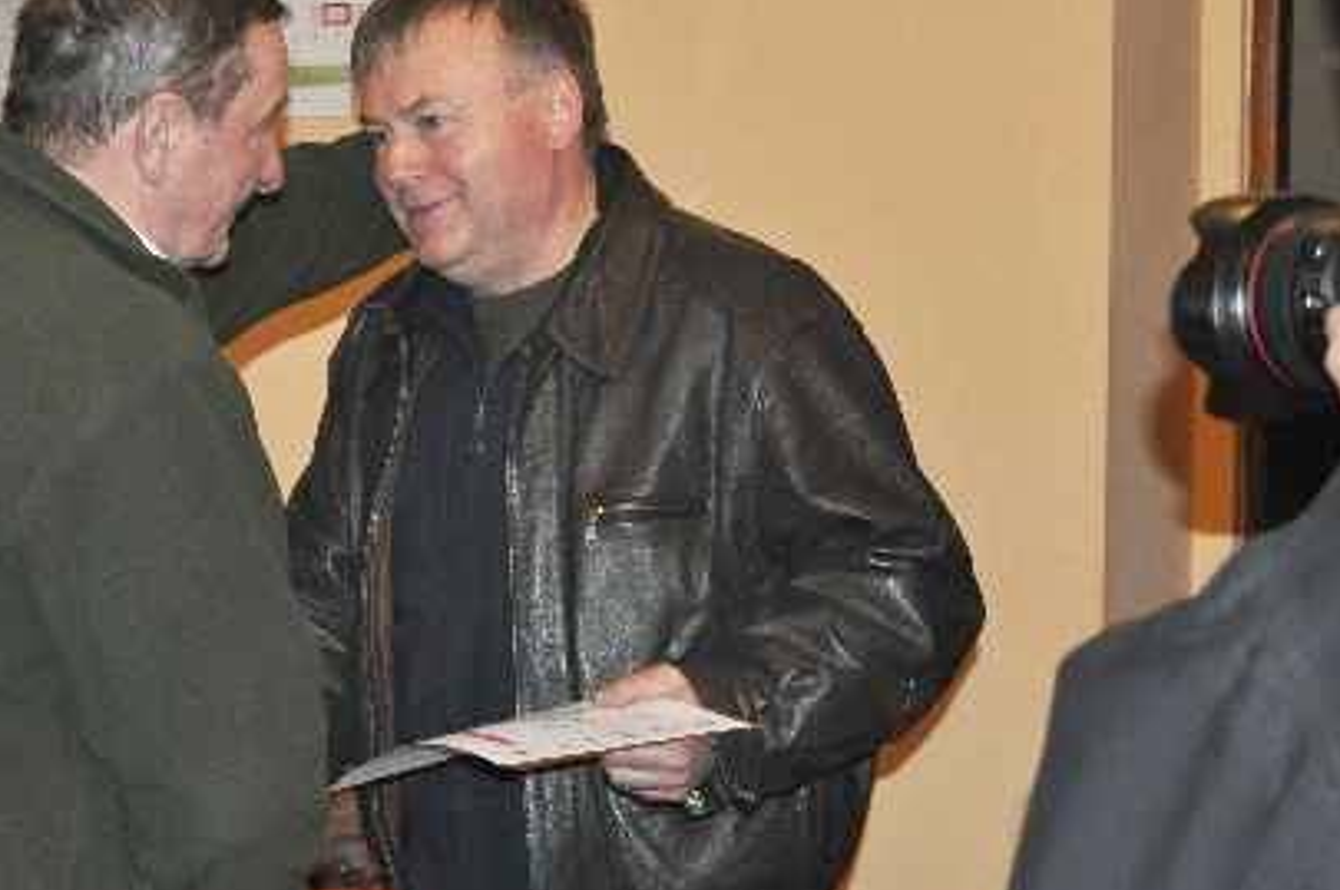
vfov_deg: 15.1
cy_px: 534
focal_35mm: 90
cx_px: 341
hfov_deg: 22.4
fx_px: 3346
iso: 800
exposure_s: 1/60
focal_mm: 38
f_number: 5
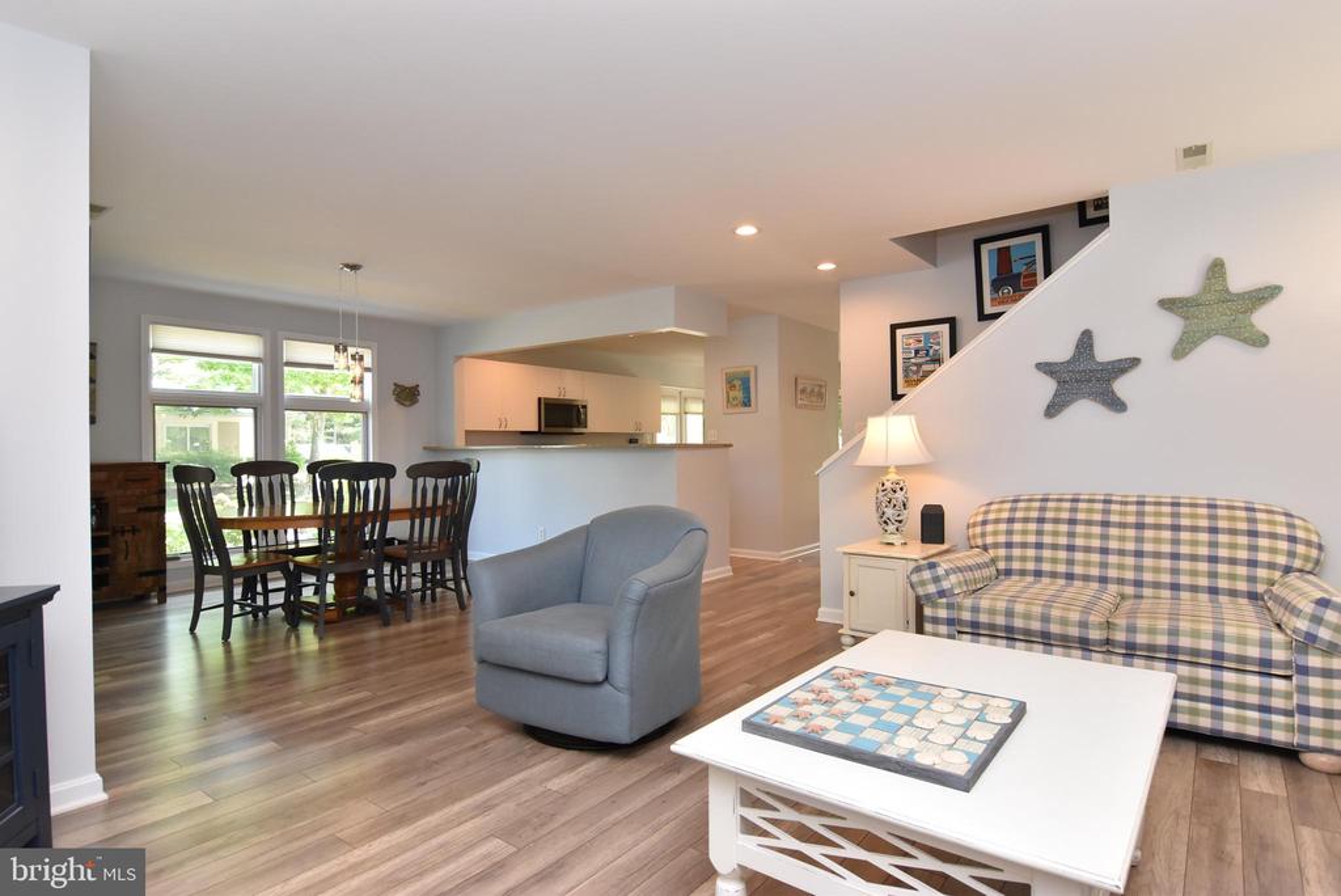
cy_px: 448
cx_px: 670
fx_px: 671
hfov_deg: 90.0
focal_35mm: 18
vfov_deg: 67.5
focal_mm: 12
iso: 800
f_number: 8
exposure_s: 1/50
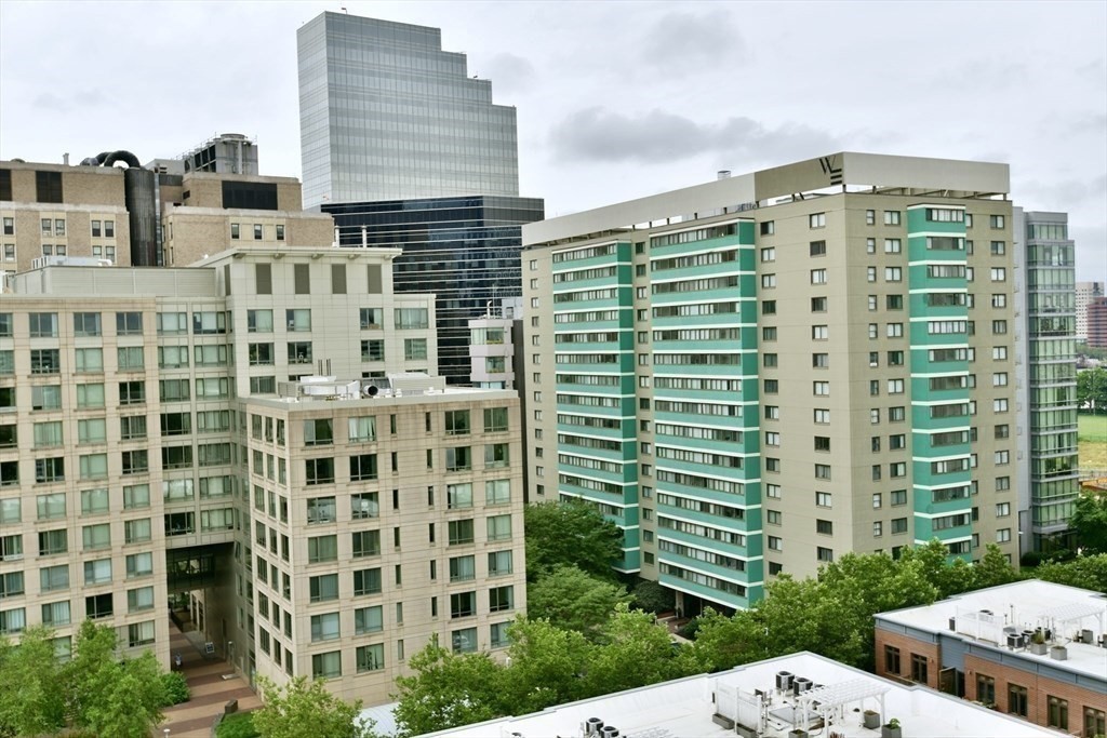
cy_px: 369
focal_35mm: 35
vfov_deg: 37.9
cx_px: 554
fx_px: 1076
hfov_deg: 54.4
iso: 100
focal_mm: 35
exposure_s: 1/200
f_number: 7.1
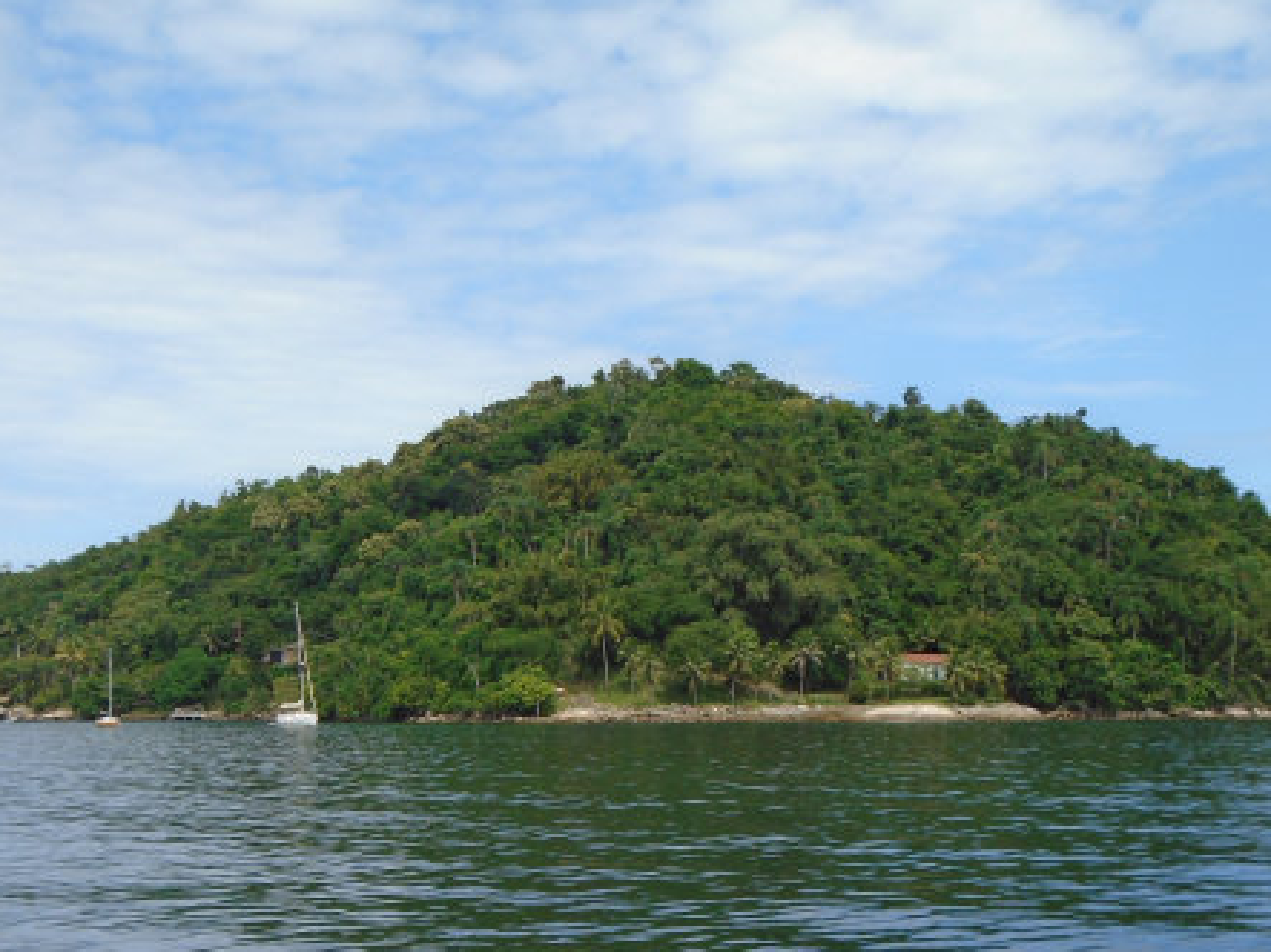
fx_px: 2129
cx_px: 689
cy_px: 649
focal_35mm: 58
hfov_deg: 33.2
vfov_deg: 25.1
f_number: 4.1
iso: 100
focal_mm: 7.4
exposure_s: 1/800
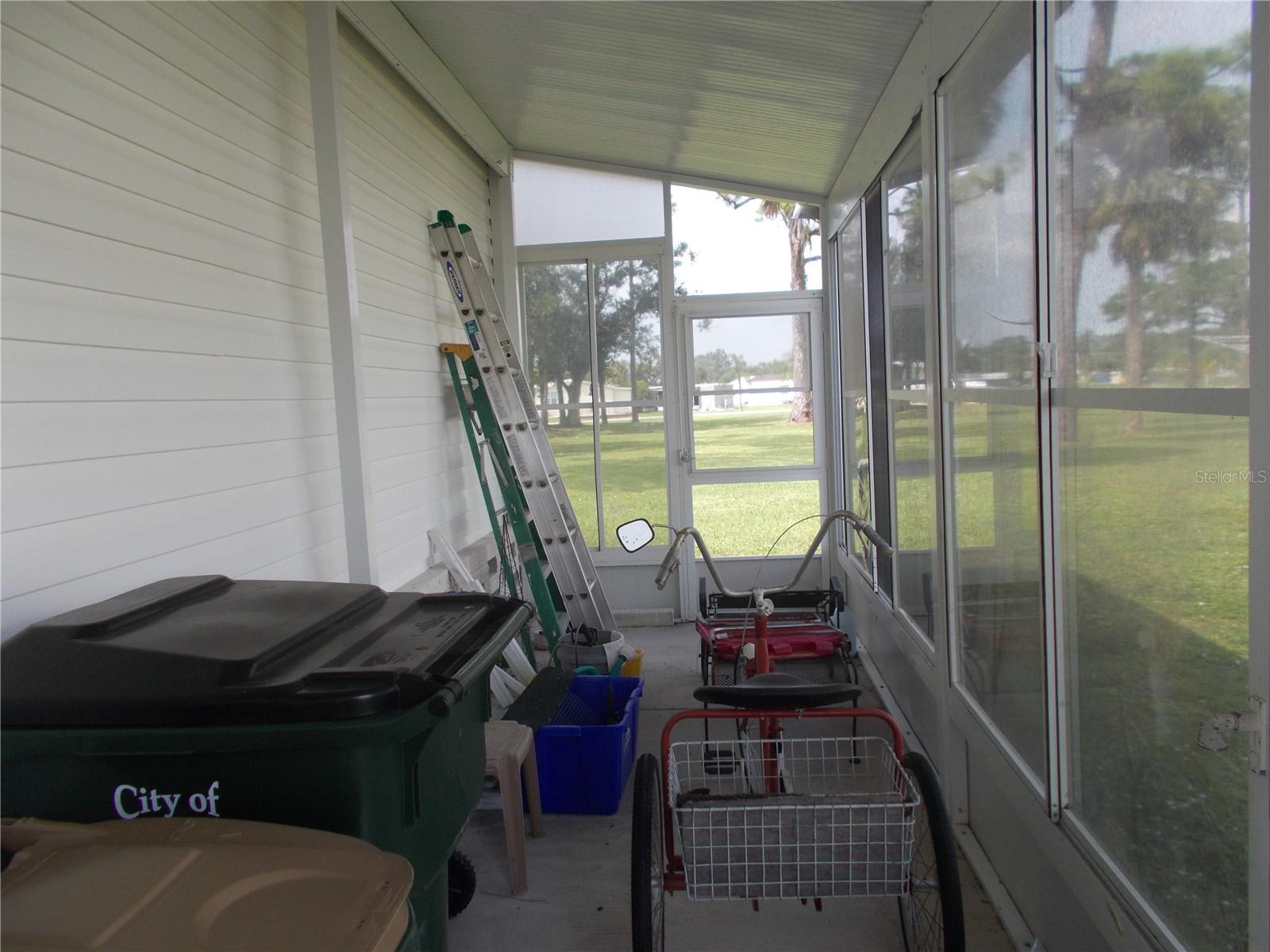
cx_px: 635
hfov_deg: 67.3
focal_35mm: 26
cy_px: 476
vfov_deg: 53.1
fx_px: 954
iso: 80
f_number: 3.2
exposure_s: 1/200
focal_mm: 4.6
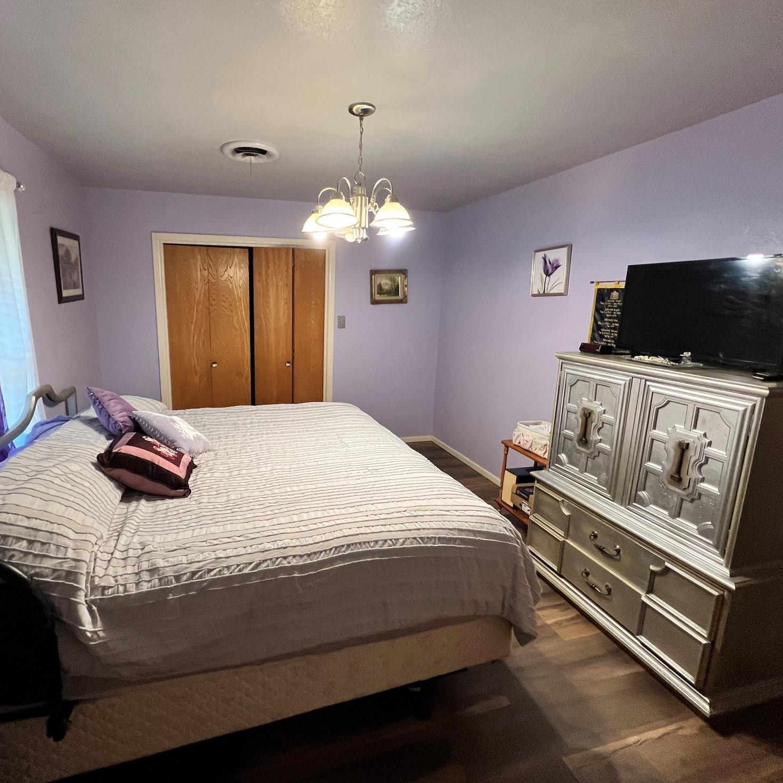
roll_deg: -1.2
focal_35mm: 16
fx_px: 409
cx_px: 332
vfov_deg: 87.4
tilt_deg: -10.6
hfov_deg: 86.8
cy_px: 376
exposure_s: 1/60
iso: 250
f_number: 1.8
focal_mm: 1.57
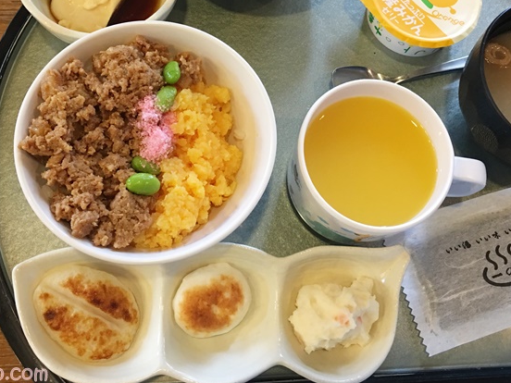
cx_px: 262
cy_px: 118
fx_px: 620
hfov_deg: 44.8
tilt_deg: -68.1
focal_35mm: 42
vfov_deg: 33.9
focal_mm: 4.15
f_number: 2.2
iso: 80
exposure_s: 1/15
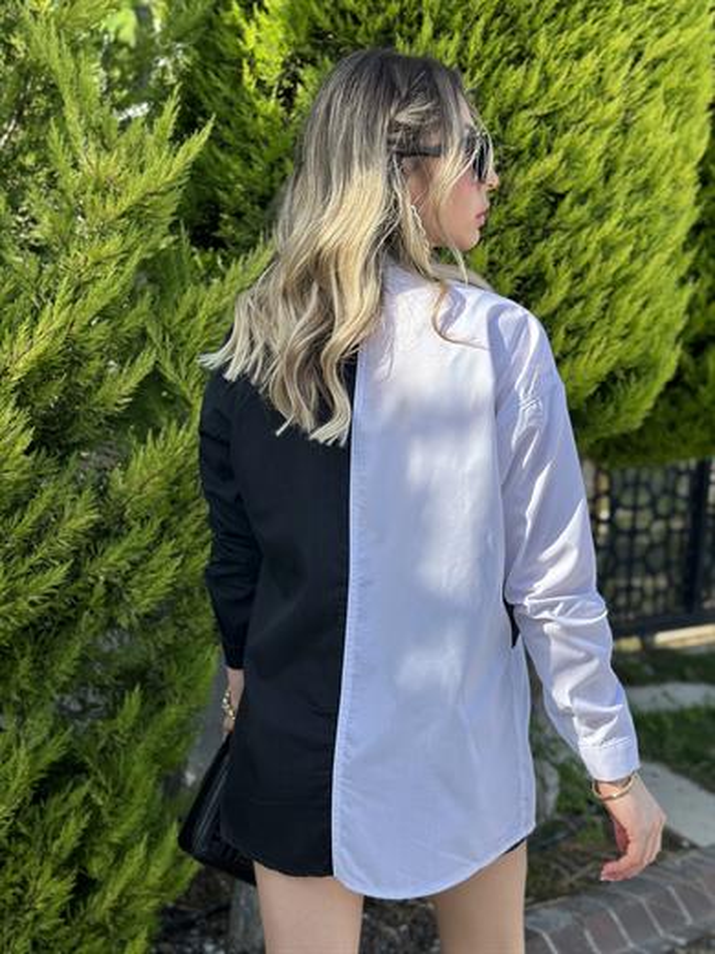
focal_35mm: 48
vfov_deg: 39.7
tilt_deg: -6.1
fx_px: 1322
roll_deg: -4.9
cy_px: 477
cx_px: 358
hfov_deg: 30.3
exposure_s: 1/2358
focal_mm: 6.86
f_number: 1.78
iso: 100
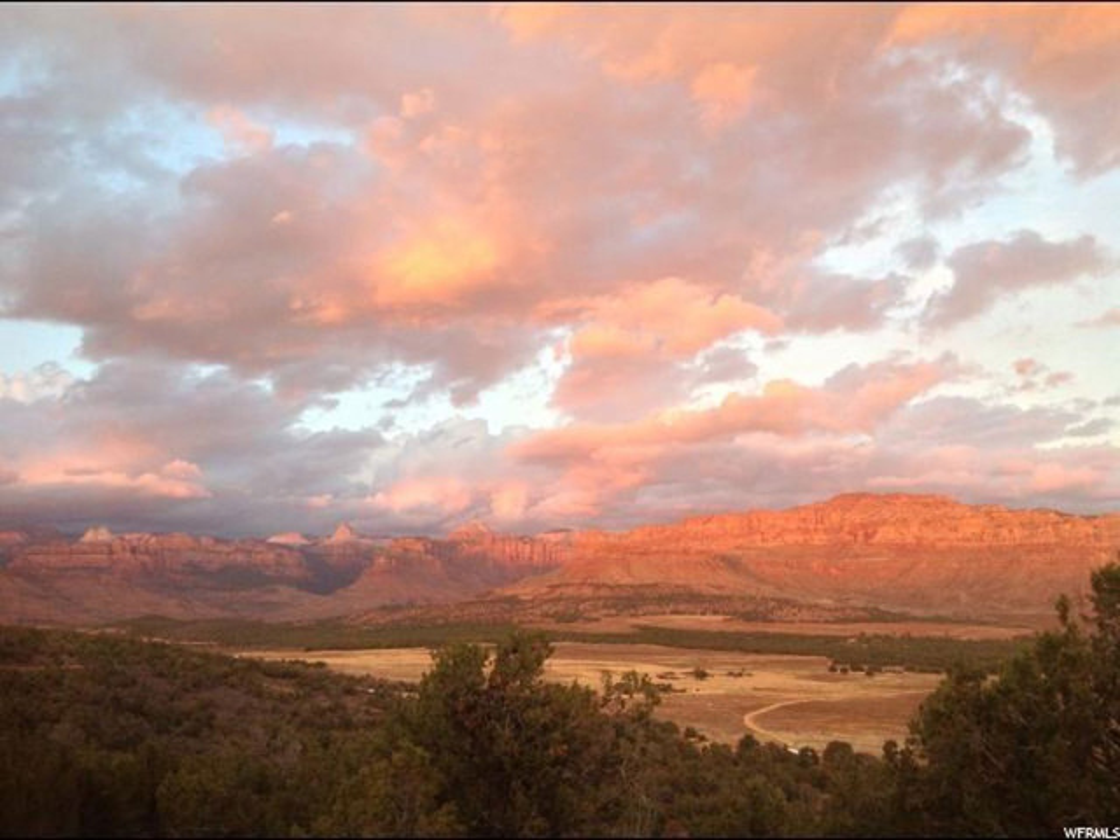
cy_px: 420
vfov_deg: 40.7
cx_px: 560
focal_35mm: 35
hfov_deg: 52.6
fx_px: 1132
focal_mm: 4.28
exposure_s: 1/120
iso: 100
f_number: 2.4
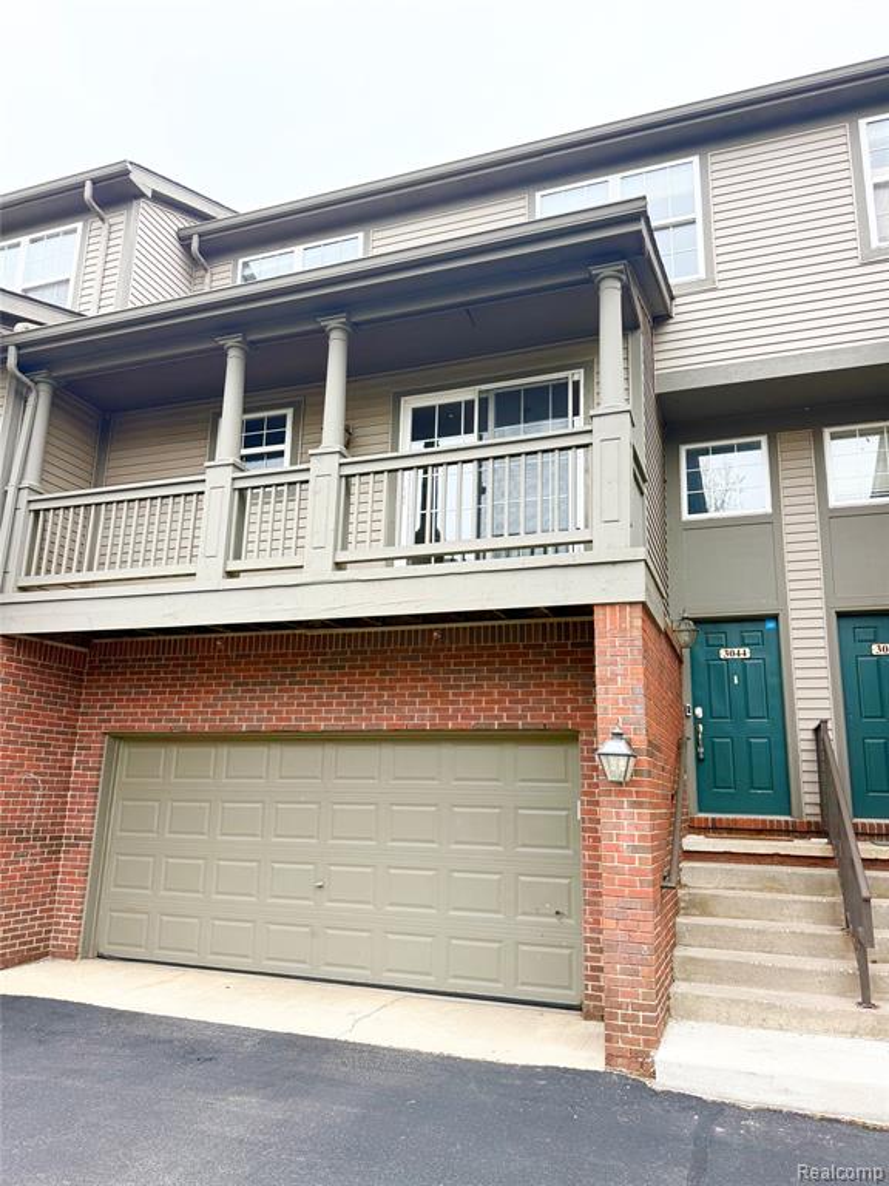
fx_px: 822
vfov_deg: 71.6
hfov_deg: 56.8
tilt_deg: +13.6
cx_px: 444
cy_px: 593
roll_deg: -0.3
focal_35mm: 24
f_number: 1.78
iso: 100
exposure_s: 1/813
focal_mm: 6.76
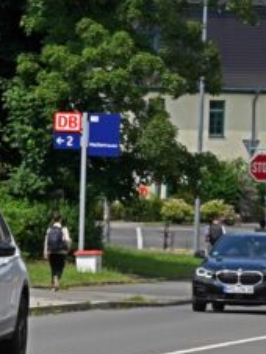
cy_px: 111
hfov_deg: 4.6
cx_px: 178
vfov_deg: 6.1
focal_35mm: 325
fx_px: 3324
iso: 320
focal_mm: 110
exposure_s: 1/250
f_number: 14
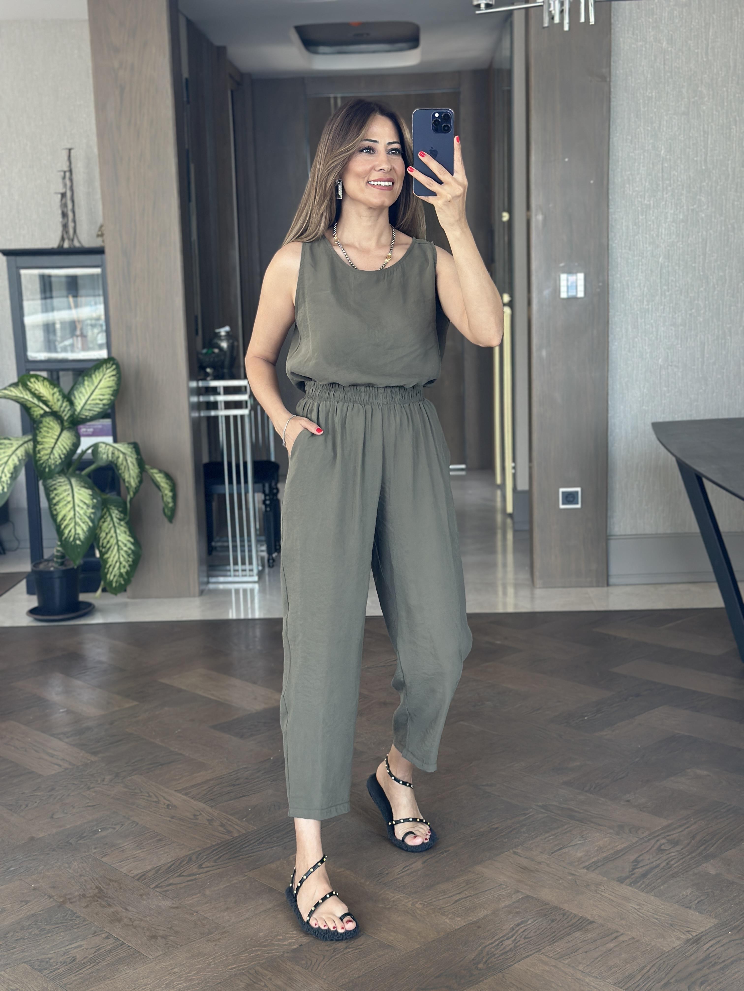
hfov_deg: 30.3
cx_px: 372
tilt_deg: -20.1
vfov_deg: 39.7
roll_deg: +2.0
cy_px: 496
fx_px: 1376
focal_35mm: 48
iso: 125
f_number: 1.78
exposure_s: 1/97
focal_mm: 6.86
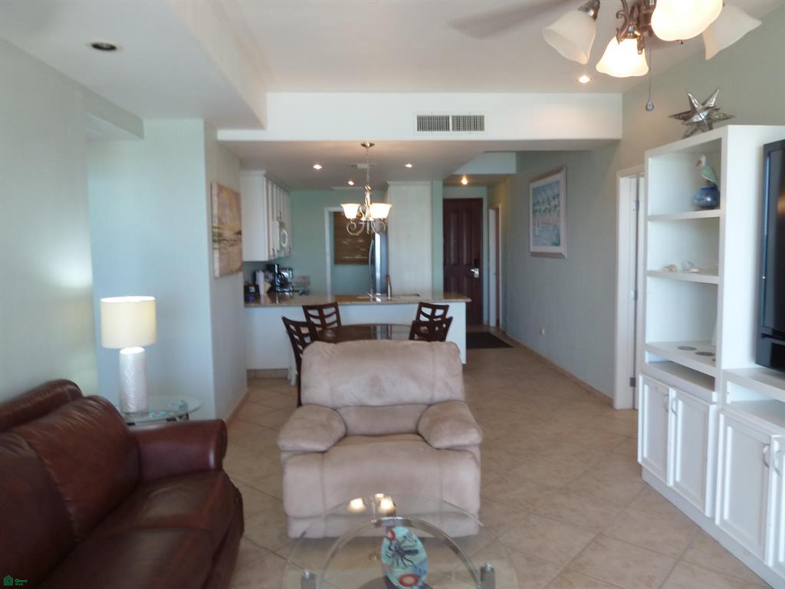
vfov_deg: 54.9
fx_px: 567
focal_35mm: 25
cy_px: 294
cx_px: 392
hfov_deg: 69.4
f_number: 3.3
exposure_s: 1/30
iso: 125
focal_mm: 4.1
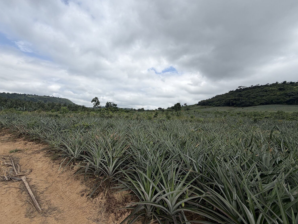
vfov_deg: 81.7
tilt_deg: +2.3
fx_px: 129
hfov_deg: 98.0
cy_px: 110
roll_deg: -3.5
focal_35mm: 15
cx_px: 139
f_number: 2.2
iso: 20
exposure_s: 1/1105
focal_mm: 2.22
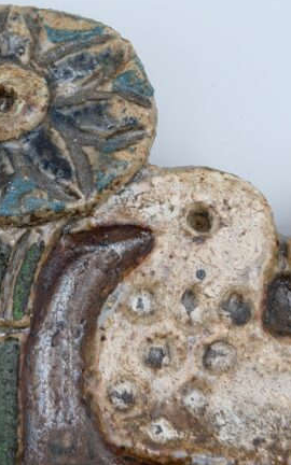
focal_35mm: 110
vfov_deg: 18.7
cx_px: 11
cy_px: 81
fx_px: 1396
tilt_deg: -81.8
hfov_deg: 11.8
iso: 80
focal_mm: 6.76
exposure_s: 1/706
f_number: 1.78
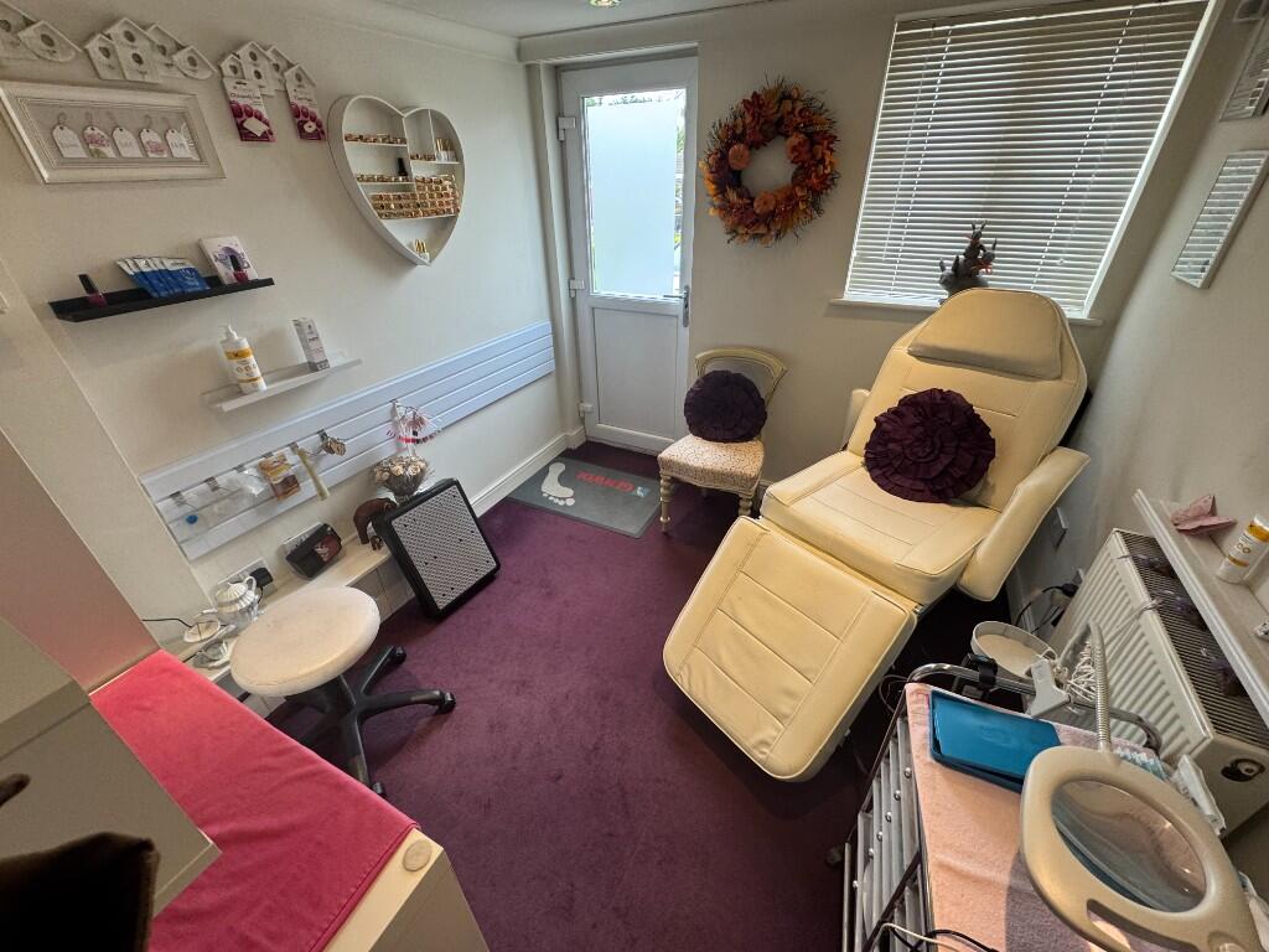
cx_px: 634
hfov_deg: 102.1
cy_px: 476
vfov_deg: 85.7
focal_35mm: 14
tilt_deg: -30.7
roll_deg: +0.8
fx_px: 513
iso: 125
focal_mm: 2.22
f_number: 2.2
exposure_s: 1/100
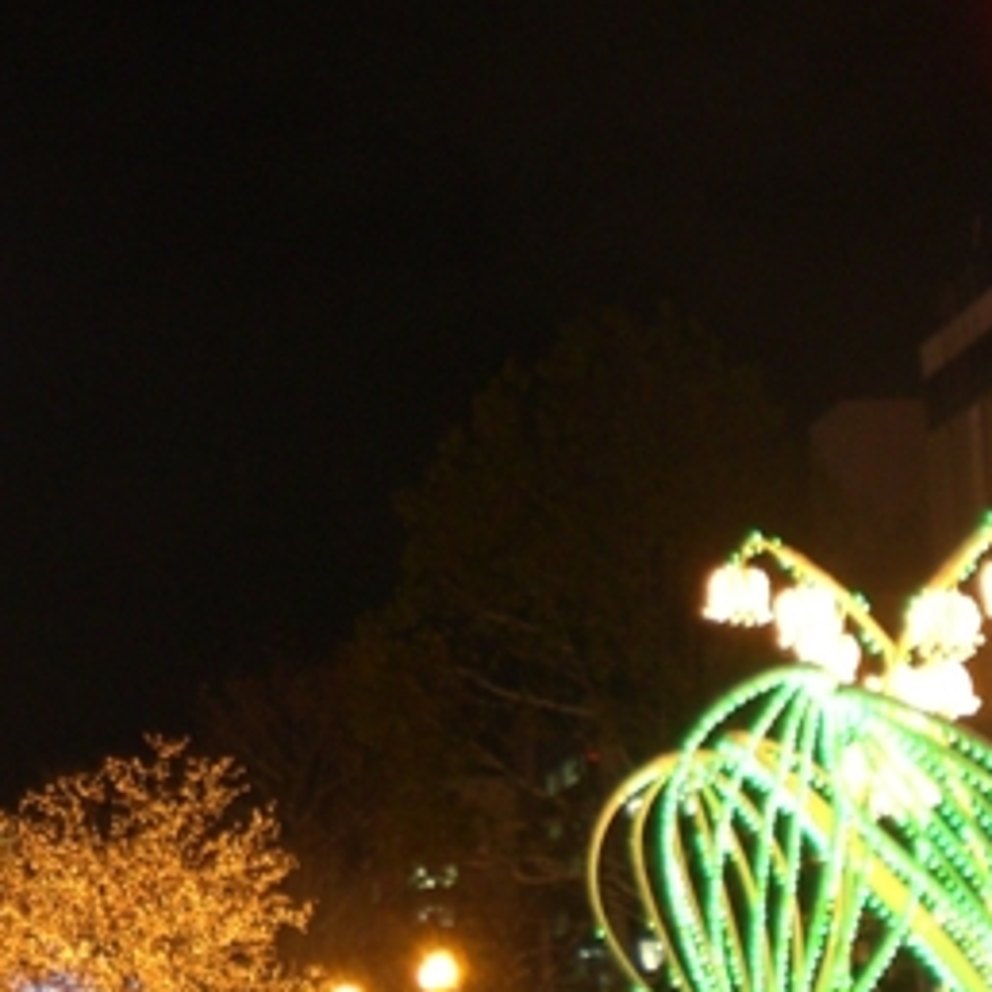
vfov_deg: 12.5
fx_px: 4539
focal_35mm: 140
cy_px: 350
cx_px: -73
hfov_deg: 12.3
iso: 100
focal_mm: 8.44
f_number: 3.6
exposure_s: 1/6
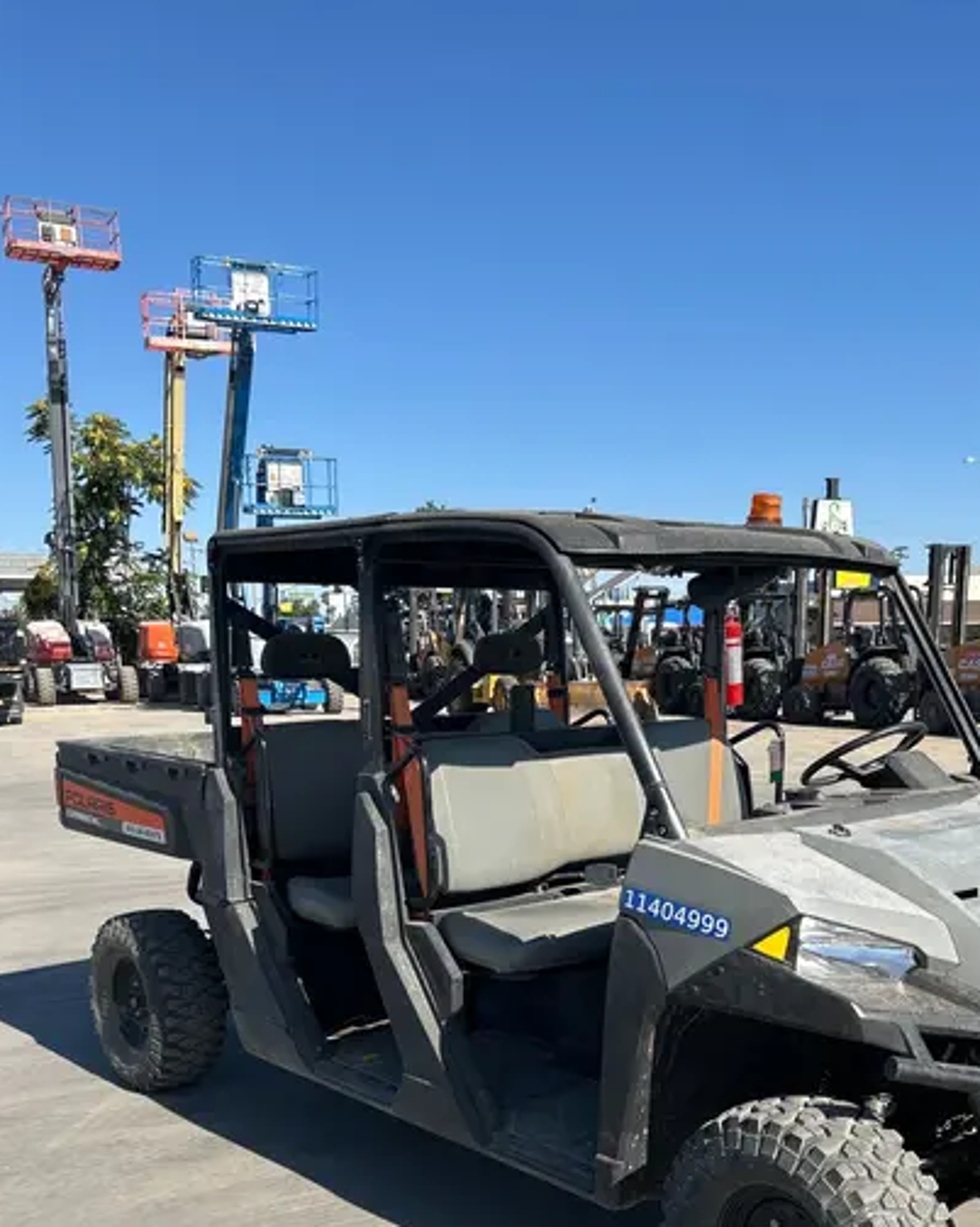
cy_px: 875
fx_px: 1342
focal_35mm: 37
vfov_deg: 47.8
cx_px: 634
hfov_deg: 39.7
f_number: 1.5
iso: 50
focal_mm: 5.7
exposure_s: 1/3704
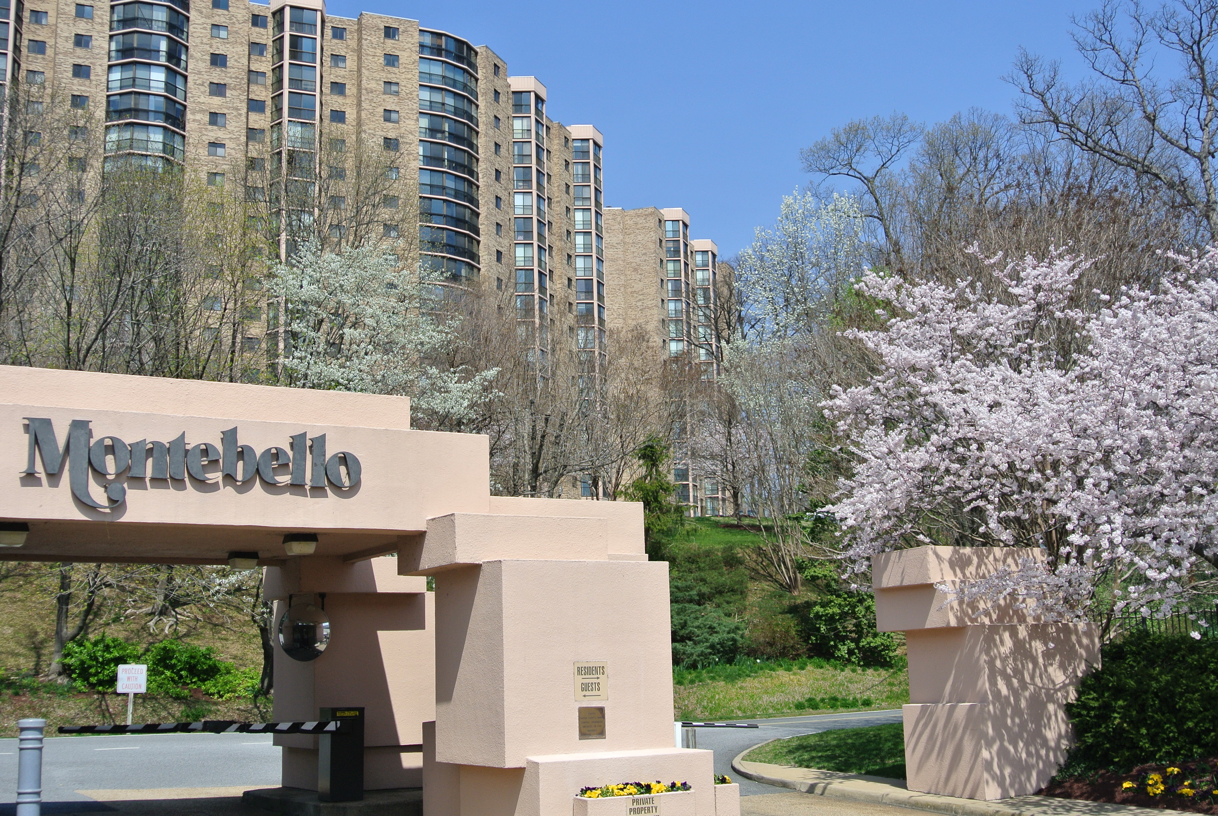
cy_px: 408
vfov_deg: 30.6
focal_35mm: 44
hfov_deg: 44.5
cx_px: 609
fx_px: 1490
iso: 100
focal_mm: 16.3
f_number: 4.5
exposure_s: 1/640
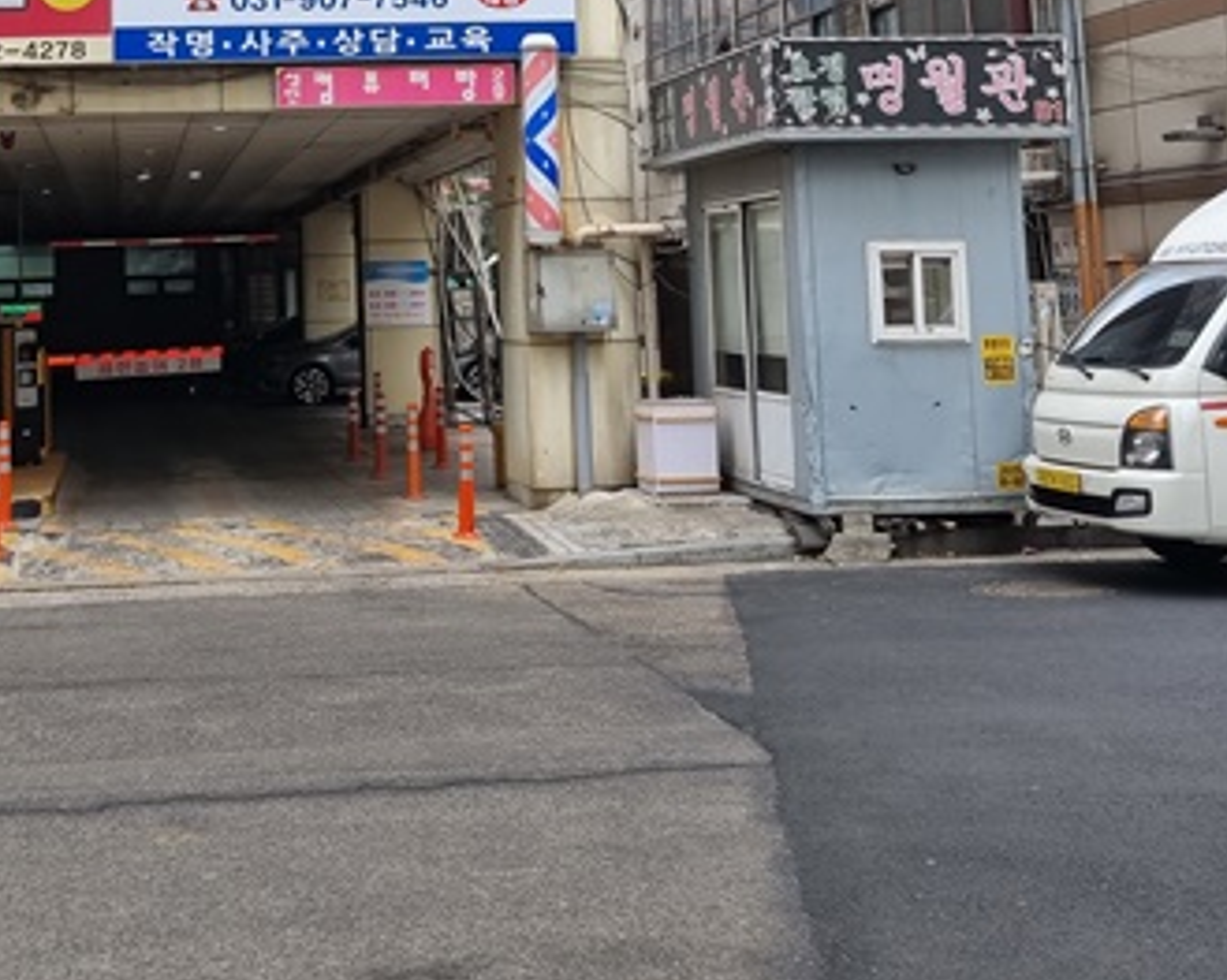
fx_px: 2033
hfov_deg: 32.9
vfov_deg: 25.9
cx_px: 306
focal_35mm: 56
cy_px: 37
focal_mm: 5.4
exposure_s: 1/310
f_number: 1.8
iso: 50
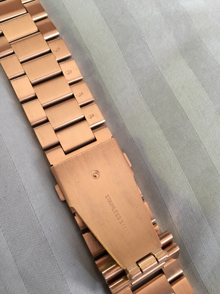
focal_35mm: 29
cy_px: 147
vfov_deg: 61.7
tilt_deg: -69.2
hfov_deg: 48.2
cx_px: 110
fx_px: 246
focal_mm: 4.15
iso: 160
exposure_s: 1/33
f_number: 2.2
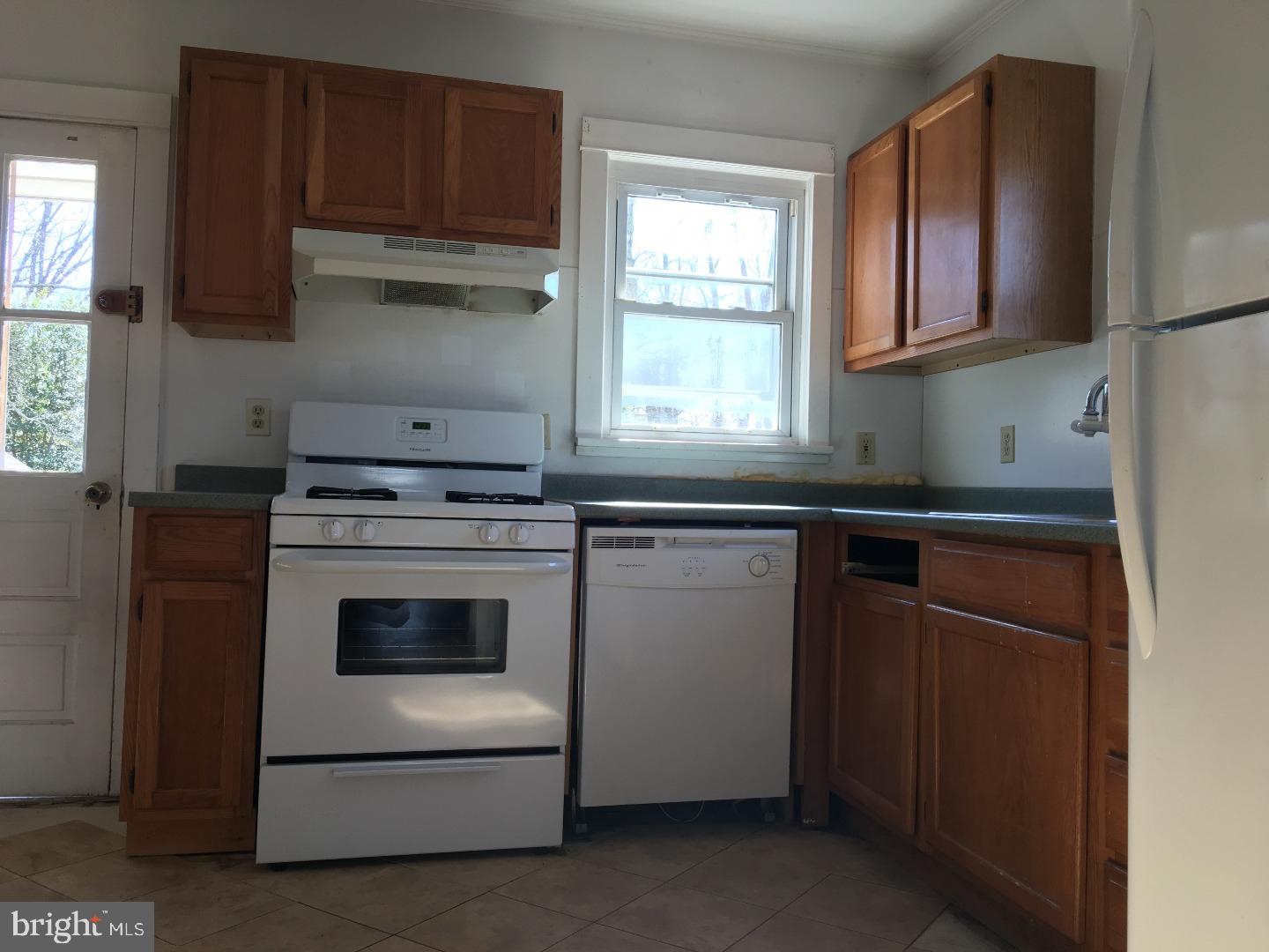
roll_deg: -2.3
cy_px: 476
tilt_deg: +2.8
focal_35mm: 29
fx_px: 1063
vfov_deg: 48.2
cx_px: 634
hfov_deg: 61.7
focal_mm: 4.15
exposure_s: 1/60
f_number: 2.2
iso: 25
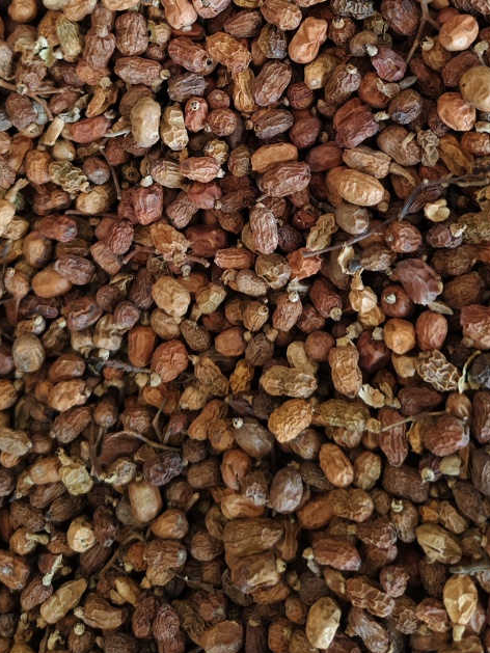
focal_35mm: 39
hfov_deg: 36.8
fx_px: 736
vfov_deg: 45.6
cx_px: 254
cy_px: 139
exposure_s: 1/34.3
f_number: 1.88
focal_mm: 5.56
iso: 1082
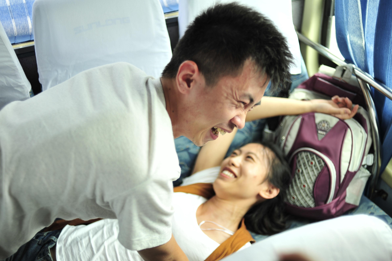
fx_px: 392
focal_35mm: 36
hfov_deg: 53.1
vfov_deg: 36.9
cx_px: 200
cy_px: 131
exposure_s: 1/200
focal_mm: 35
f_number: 2
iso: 200
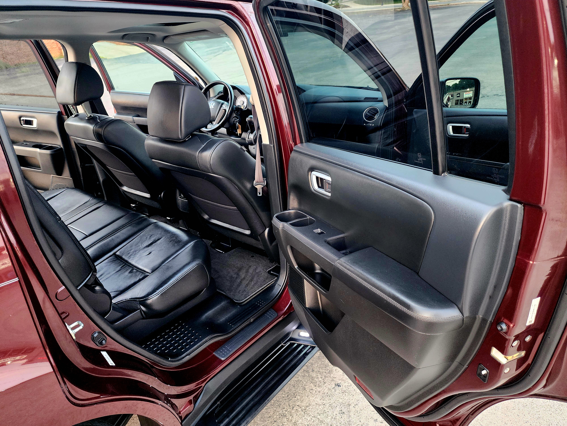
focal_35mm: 23
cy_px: 213
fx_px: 377
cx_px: 284
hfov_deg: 73.9
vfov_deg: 58.9
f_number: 1.8
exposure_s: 1/60.2
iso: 500
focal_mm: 6.4
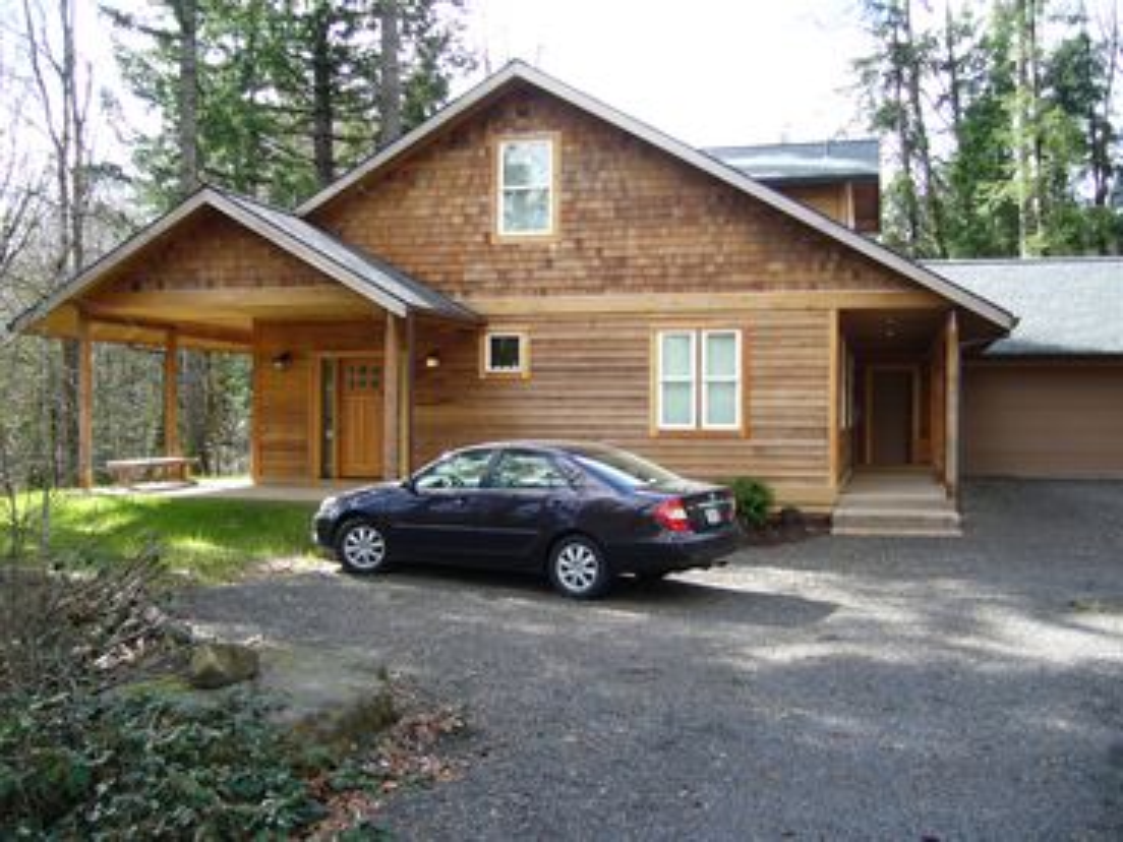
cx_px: 562
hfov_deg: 52.6
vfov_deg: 40.7
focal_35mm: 35
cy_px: 421
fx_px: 1135
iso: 100
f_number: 2.8
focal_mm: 5.8
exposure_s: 1/200
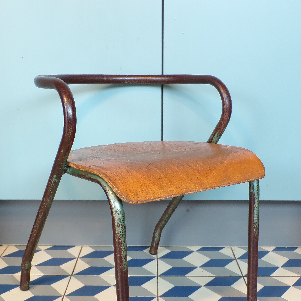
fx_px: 443
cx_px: 149
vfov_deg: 37.2
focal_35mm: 45
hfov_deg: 37.6
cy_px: 197
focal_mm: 6.6
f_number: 3.3
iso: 200
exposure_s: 1/28
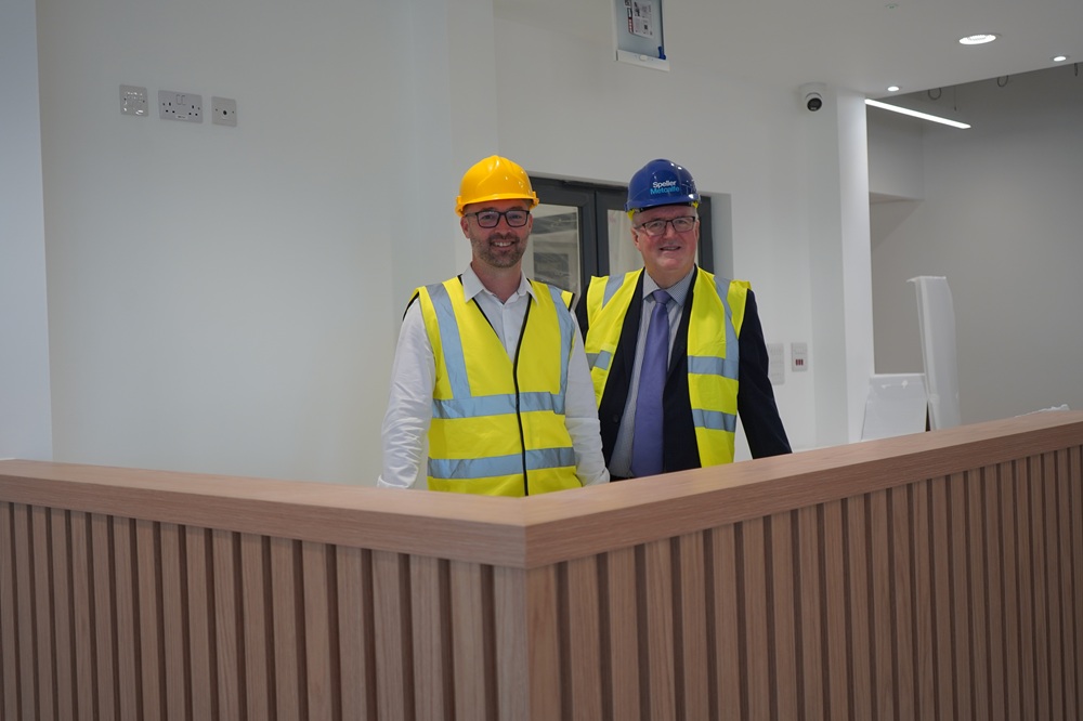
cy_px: 360
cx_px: 542
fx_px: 1173
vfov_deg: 34.2
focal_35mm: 39
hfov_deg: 49.6
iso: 400
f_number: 4
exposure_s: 1/160
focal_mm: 39
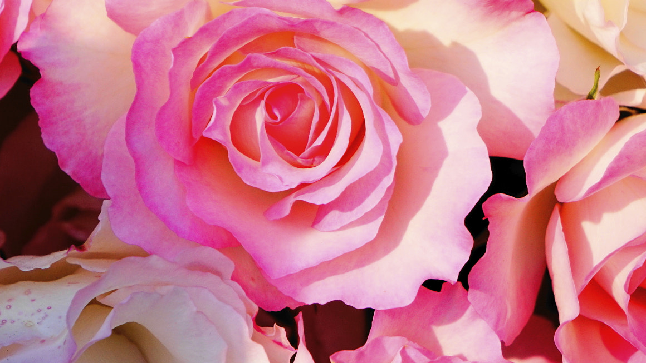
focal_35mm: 582
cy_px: 99
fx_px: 9971
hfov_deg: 3.7
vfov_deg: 2.1
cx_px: 285
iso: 200
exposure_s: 1/400
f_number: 6.3
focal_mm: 210
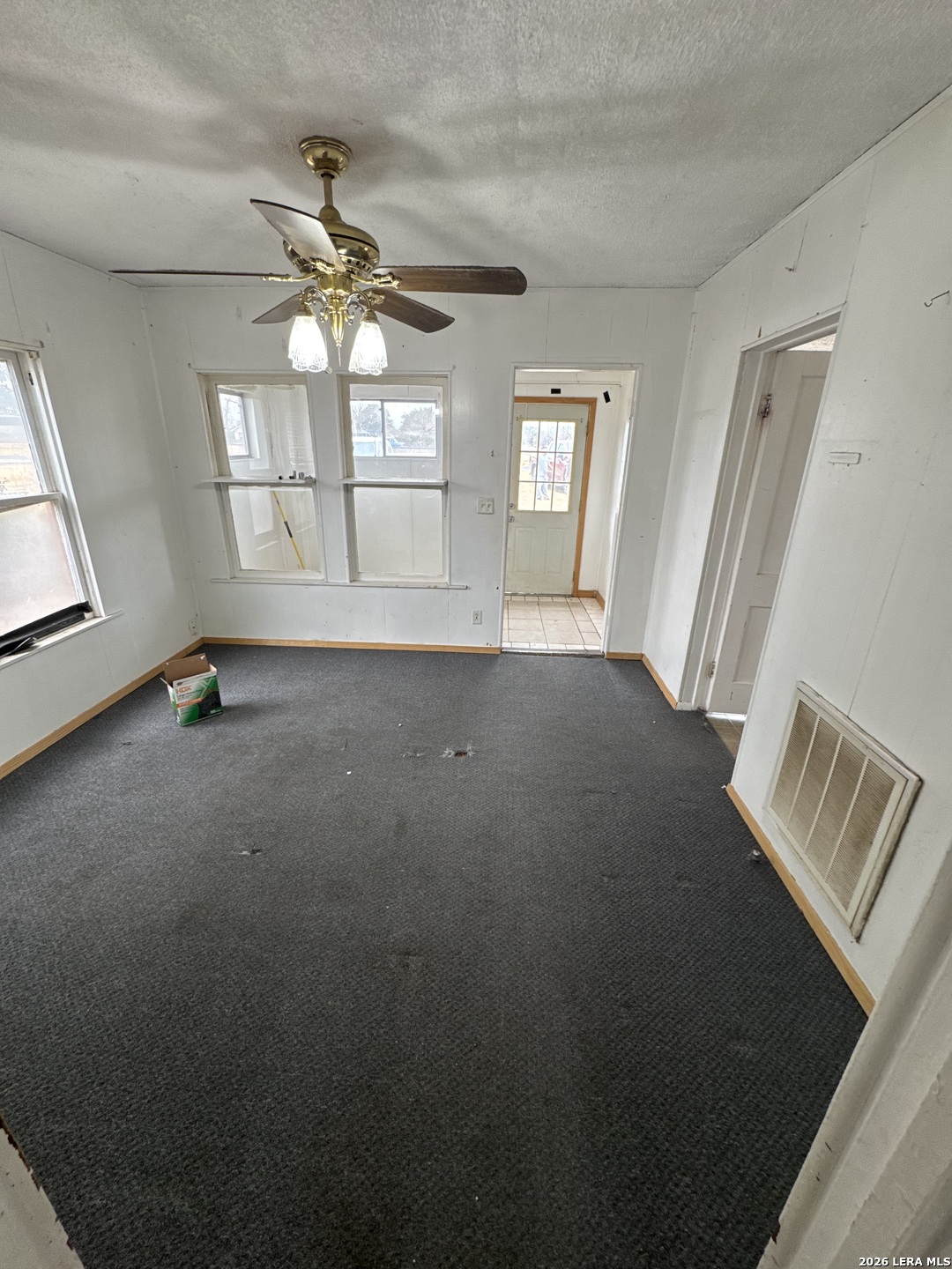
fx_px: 513
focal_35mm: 14
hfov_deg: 85.7
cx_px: 476
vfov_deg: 102.1
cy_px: 634
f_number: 2.2
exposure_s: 1/120
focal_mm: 2.22
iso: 125
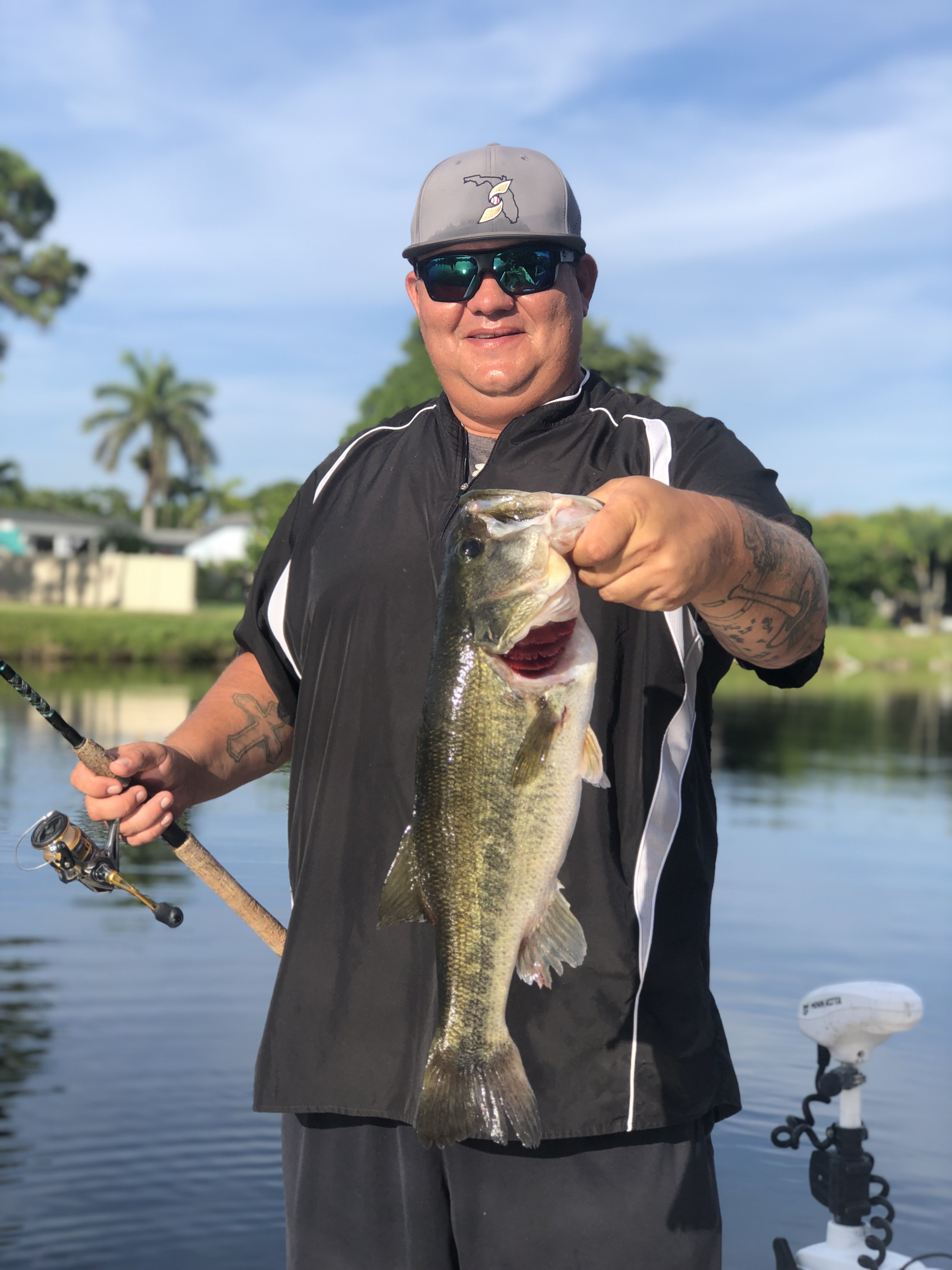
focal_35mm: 57
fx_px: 2090
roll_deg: -3.3
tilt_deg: +0.8
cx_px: 476
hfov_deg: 25.7
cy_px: 635
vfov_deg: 33.8
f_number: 2.8
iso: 20
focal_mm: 6.6
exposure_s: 1/640
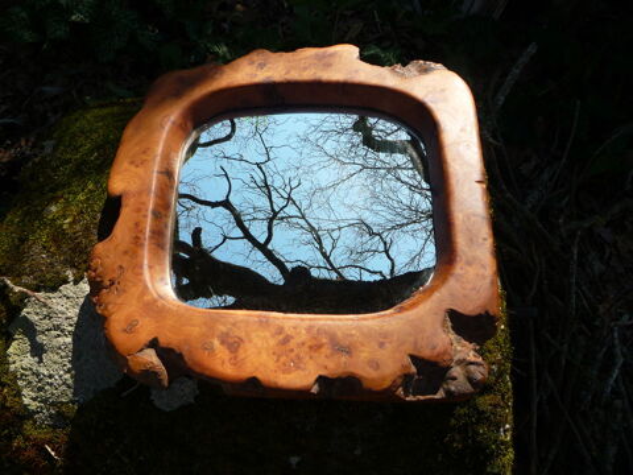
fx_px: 549
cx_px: 316
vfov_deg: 46.8
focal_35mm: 30
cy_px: 238
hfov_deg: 60.0
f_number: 4
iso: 100
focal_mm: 5.2
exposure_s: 1/400
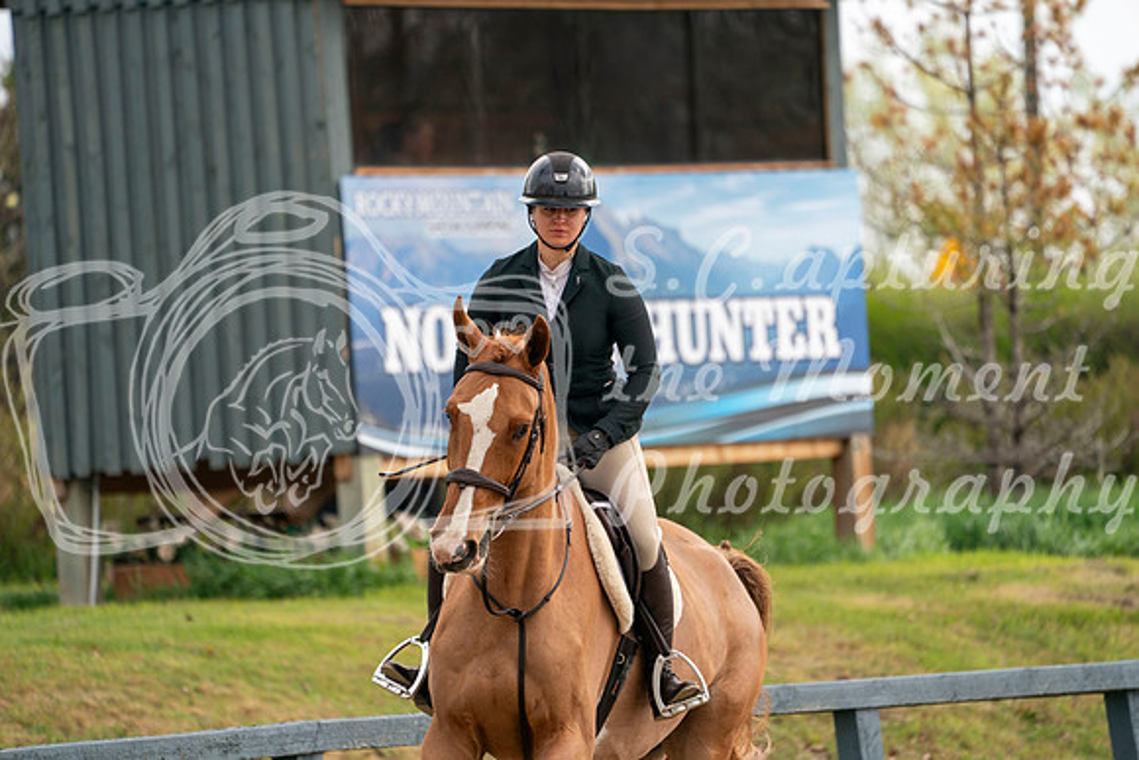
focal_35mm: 400
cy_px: 380
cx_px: 570
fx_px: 12658
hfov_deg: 5.2
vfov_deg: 3.4
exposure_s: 1/500
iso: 250
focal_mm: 400
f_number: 5.6
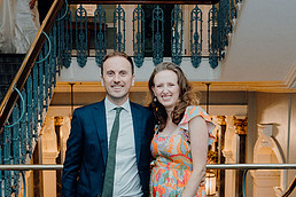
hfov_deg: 36.8
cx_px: 132
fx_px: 444
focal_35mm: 54
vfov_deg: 24.9
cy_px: 139
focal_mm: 24
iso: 2500
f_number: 3.5
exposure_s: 1/160
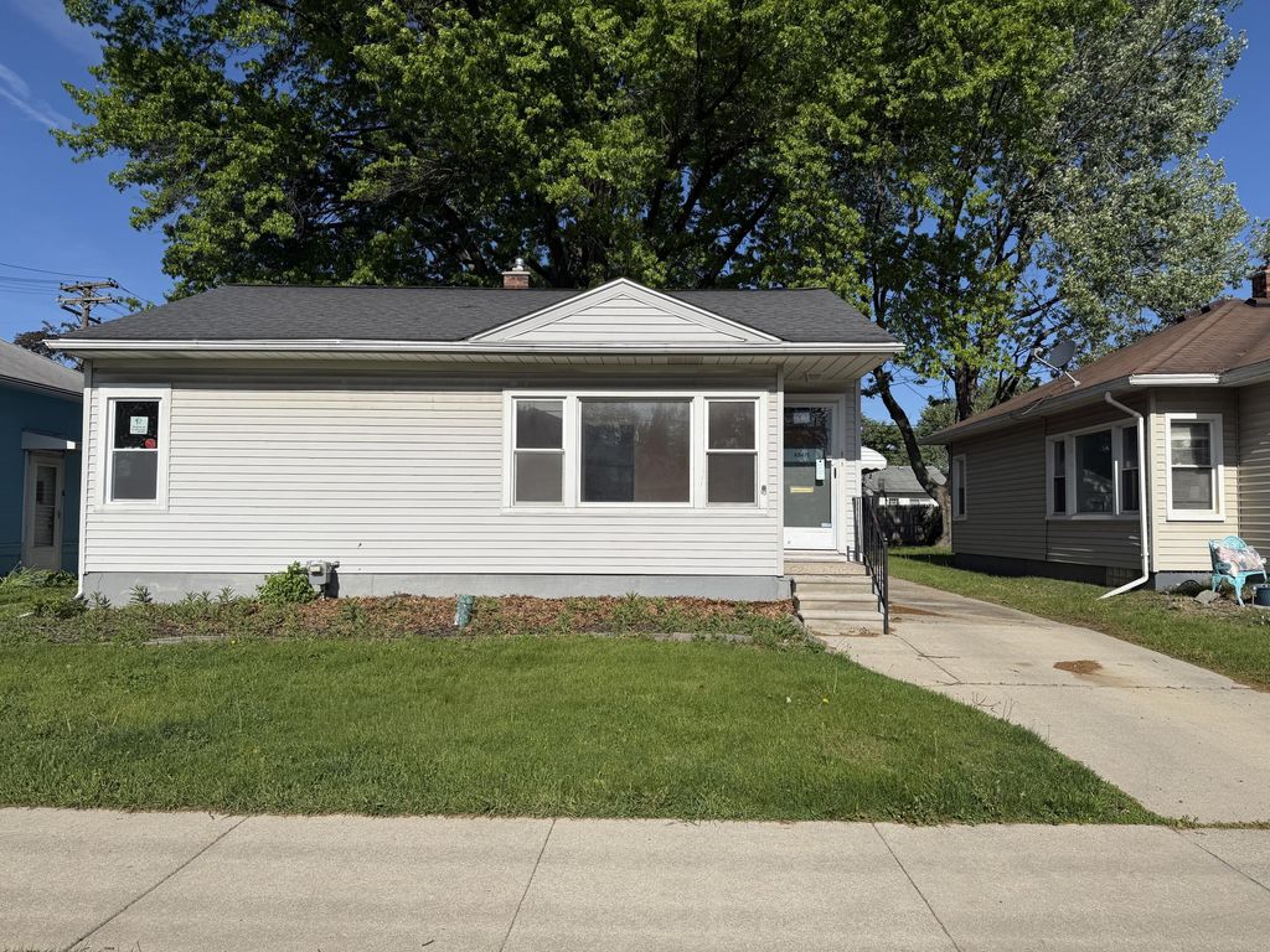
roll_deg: -0.4
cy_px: 476
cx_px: 635
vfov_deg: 56.8
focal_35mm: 24
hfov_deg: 71.6
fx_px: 881
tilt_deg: +2.8
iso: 80
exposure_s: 1/9091
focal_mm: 6.76
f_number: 1.78
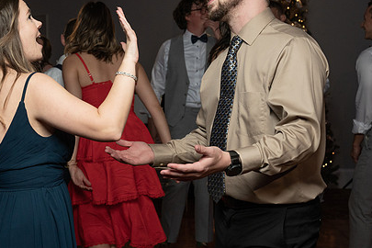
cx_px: 100
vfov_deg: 17.9
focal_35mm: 76
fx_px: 785
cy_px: 120
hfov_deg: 26.4
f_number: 5.6
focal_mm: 48
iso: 2000
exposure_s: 1/250
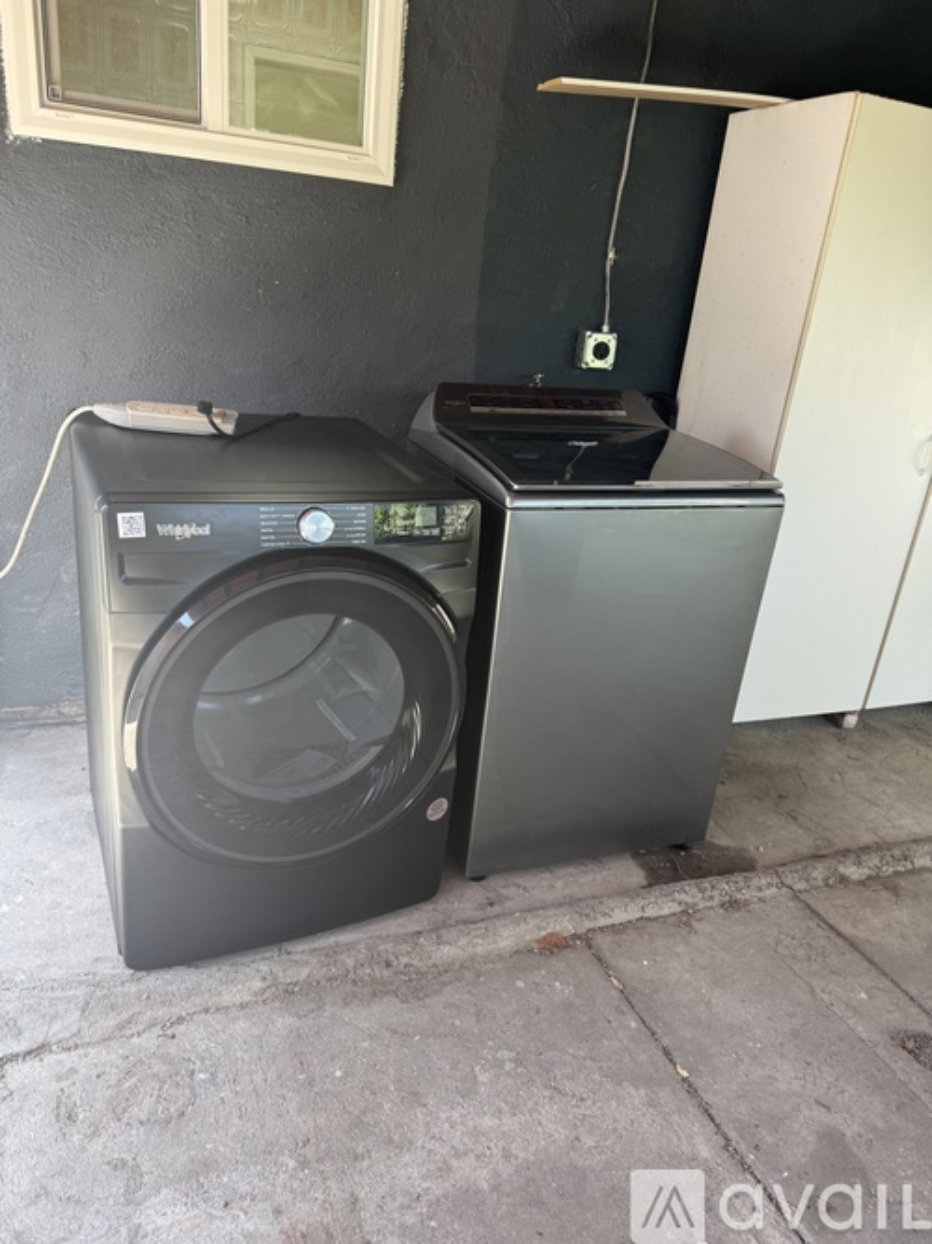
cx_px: 466
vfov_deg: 71.6
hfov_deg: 56.8
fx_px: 862
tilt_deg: -21.2
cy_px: 622
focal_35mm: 24
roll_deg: -5.1
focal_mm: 6.76
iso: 64
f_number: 1.78
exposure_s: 1/121
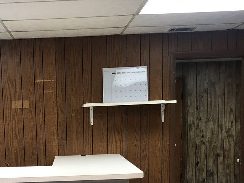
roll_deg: +2.2
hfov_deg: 30.2
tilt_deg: -7.9
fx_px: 444
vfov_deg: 22.3
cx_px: 61
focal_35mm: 63
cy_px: 189
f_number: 1.8
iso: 40
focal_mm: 4
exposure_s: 1/30
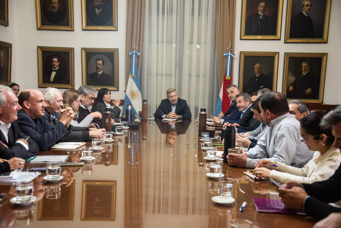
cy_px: 114
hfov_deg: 44.5
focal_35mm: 44
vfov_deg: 30.5
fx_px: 417
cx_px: 170
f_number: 4.5
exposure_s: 1/250
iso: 1600
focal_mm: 44
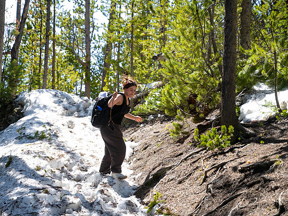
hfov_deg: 24.1
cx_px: 120
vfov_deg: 18.2
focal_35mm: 81
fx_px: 674
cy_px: 110
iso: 250
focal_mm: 70
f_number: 4
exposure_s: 1/640
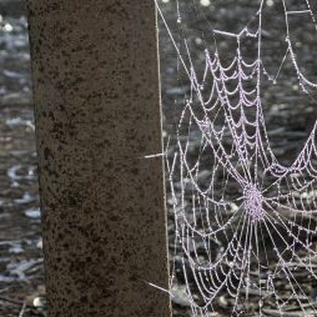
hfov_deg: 10.8
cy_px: 195
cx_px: 248
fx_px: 1668
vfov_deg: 10.9
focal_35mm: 161
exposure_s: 1/256
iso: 32
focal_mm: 9
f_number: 2.8
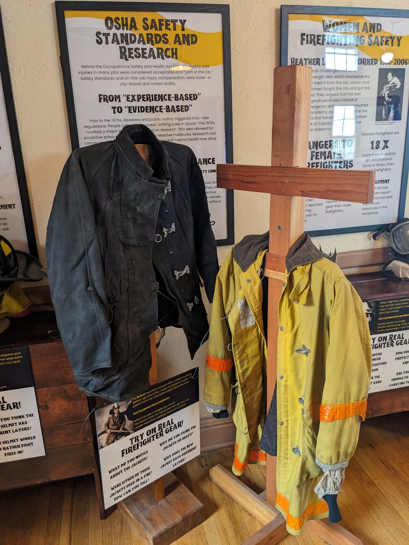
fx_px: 425
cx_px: 204
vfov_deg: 65.3
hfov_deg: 51.4
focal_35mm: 27
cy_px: 272
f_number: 1.73
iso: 137
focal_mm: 4.38
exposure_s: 1/24
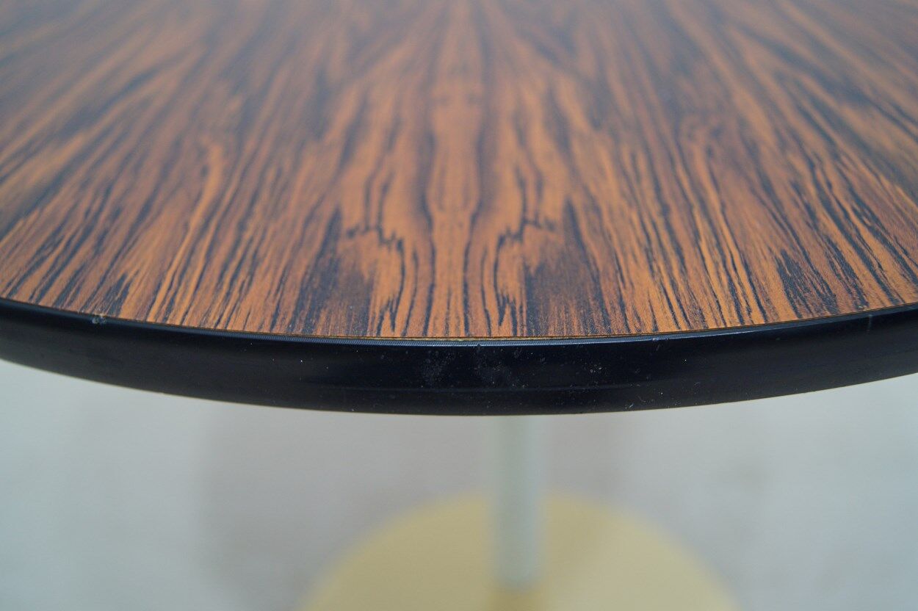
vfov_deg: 36.8
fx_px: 917
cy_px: 306
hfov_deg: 53.2
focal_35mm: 36
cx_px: 459
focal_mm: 24
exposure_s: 1/30
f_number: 4
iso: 200
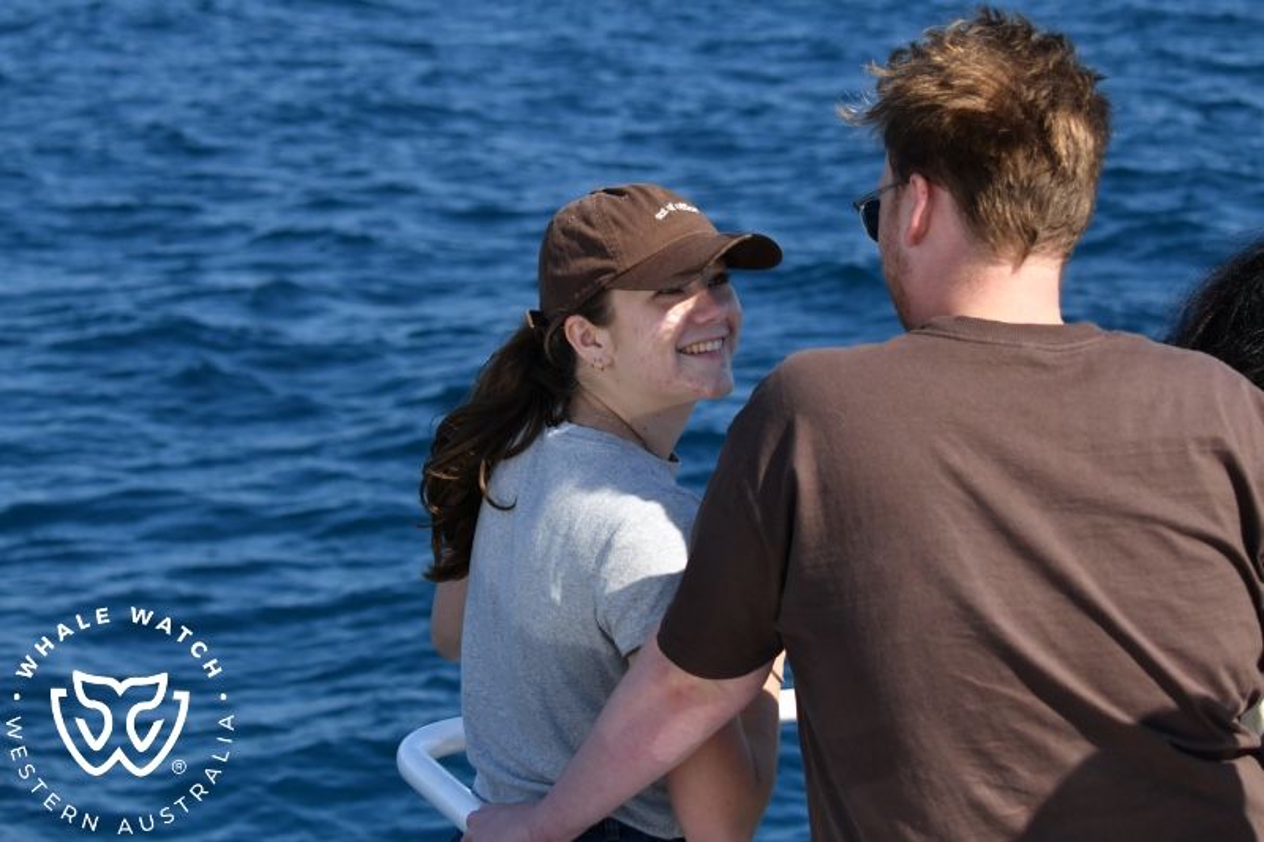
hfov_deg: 33.4
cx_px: 632
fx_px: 2106
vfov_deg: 22.6
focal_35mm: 60
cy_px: 421
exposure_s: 1/8000
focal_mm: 60
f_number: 5
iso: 900
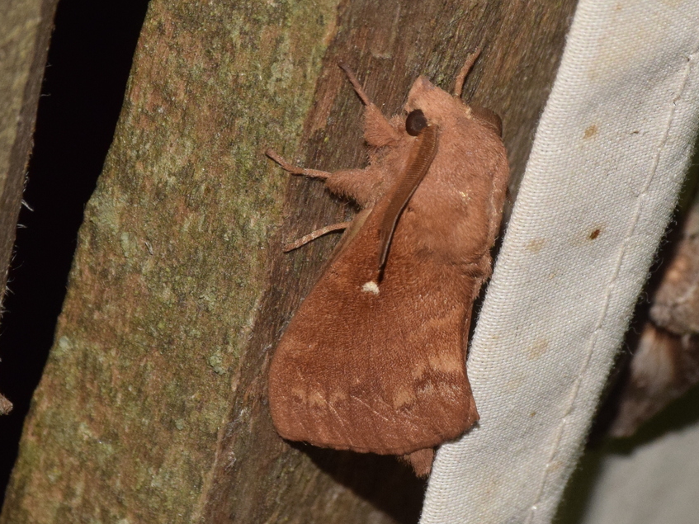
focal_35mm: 229
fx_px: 4624
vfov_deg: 6.5
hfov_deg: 8.6
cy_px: 261
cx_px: 393
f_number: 14
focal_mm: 140
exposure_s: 1/200
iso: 1000
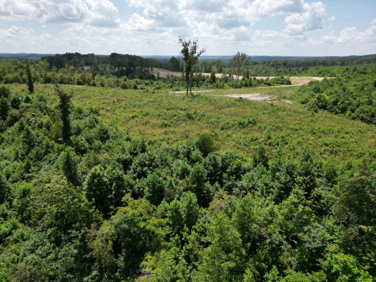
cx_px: 188
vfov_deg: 56.8
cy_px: 141
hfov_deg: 71.6
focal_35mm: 24
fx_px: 261
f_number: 1.7
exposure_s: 1/2500
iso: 110
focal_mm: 6.72
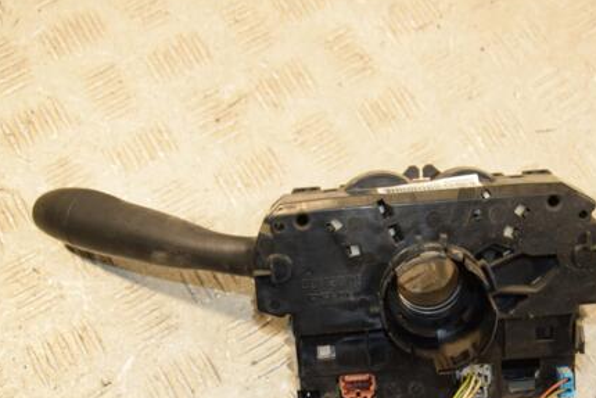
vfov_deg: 20.3
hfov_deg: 29.8
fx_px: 1110
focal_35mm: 67
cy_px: 265
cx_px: 407
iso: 800
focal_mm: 32
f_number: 6.3
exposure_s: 1/200
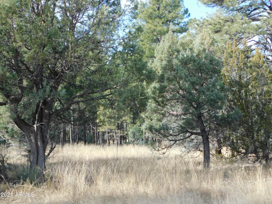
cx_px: 136
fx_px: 519
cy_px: 102
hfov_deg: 29.4
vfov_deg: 22.3
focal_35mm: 66
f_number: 4.2
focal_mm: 11.7
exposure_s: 1/200
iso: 125
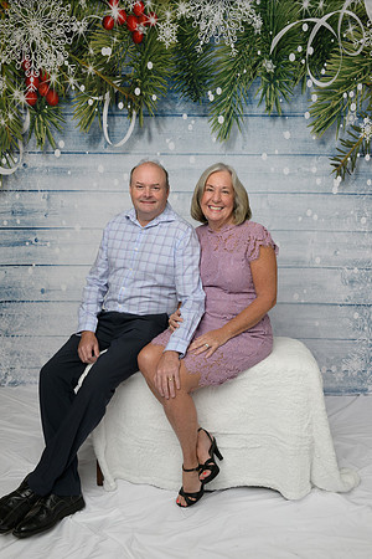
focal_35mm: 31
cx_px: 186
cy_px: 280
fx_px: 480
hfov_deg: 42.3
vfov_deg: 60.3
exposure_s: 1/125
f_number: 10
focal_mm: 31
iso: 400
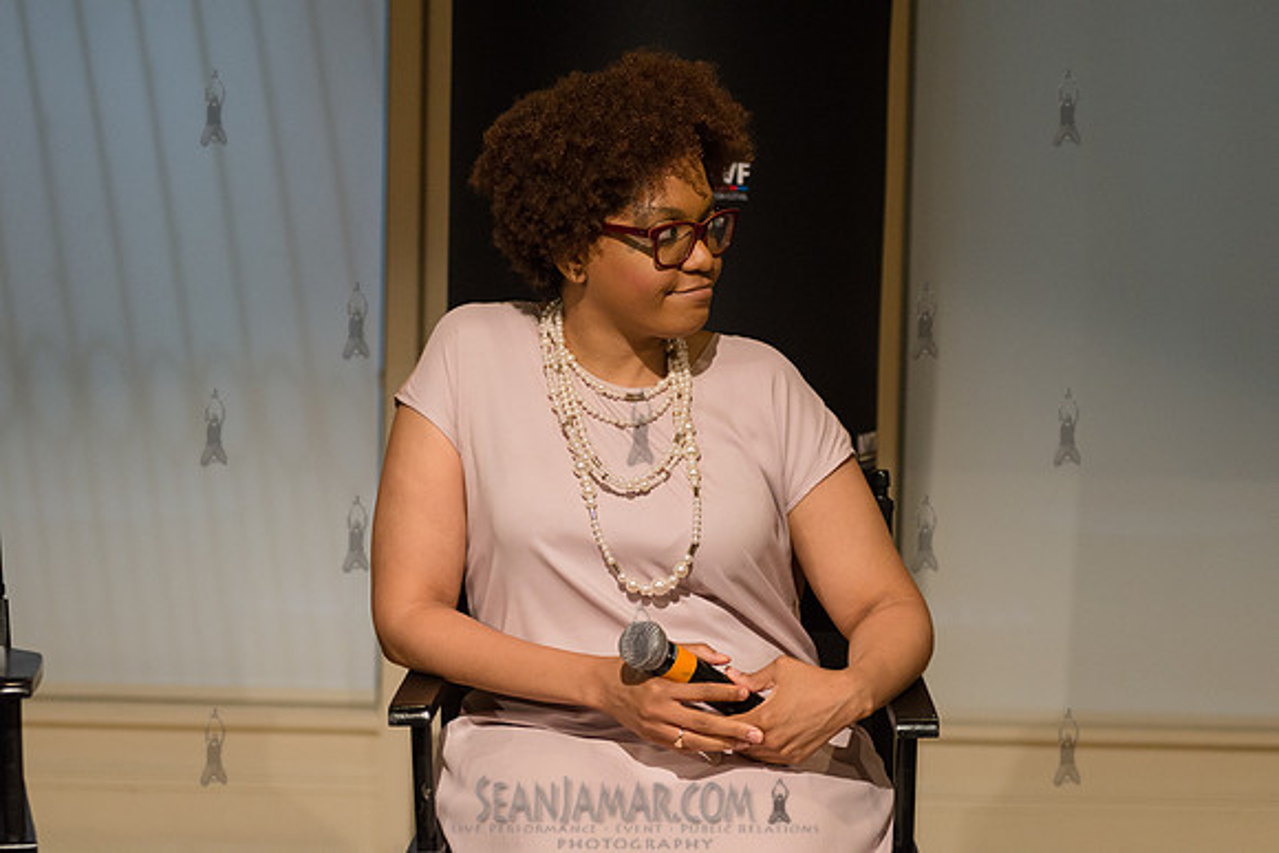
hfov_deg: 25.4
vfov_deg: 17.1
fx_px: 2843
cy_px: 426
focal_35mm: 80
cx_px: 640
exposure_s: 1/800
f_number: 4
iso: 2500
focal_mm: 80
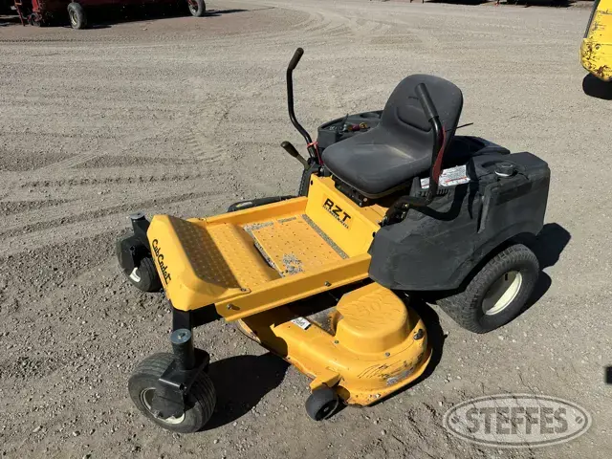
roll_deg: -0.1
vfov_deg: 56.8
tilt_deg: -31.9
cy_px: 230
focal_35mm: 24
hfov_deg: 71.6
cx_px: 306
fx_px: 424
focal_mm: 6.86
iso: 80
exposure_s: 1/8197
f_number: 1.78
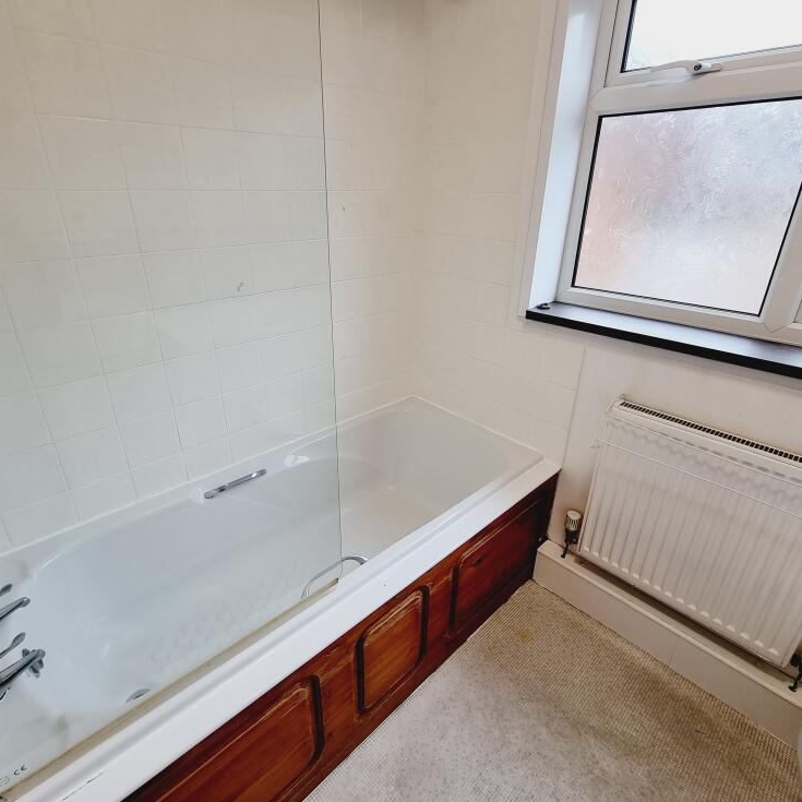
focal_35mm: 16
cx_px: 388
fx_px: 419
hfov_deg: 87.4
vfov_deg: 87.4
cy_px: 385
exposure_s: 1/100
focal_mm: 2.2
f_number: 2.2
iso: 80
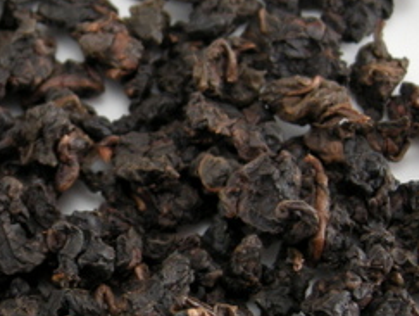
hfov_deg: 16.7
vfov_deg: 12.9
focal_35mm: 115
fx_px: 1394
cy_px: 218
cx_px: -5
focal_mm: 7.5
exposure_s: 1/59.6
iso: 91
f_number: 2.7
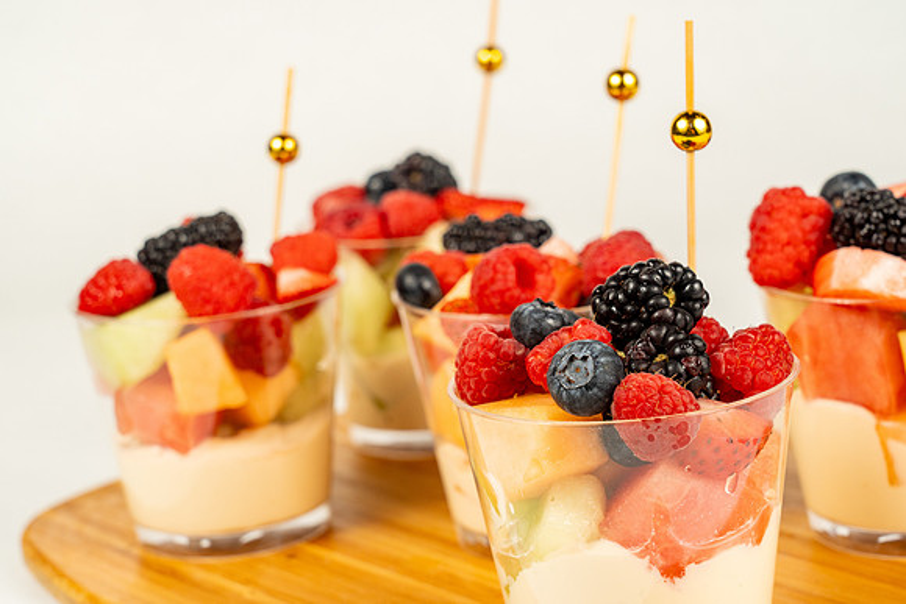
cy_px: 302
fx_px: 2165
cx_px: 453
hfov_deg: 23.6
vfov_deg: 15.9
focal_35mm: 86
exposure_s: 1/200
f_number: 11
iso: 800
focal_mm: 86
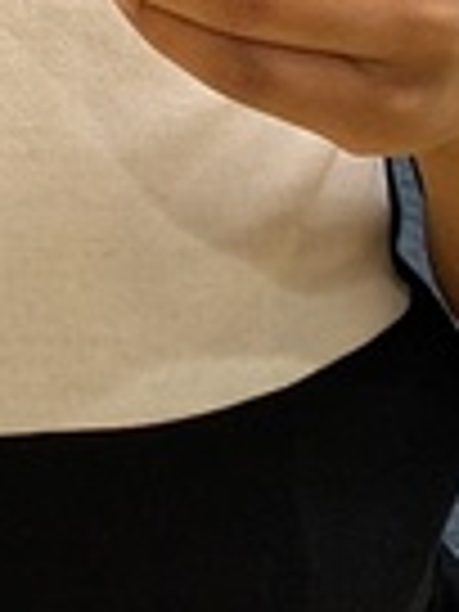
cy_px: -1188
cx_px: -184
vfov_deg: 8.3
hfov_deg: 7.2
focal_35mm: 203
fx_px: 3589
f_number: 1.73
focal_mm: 4.38
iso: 72
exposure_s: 1/40
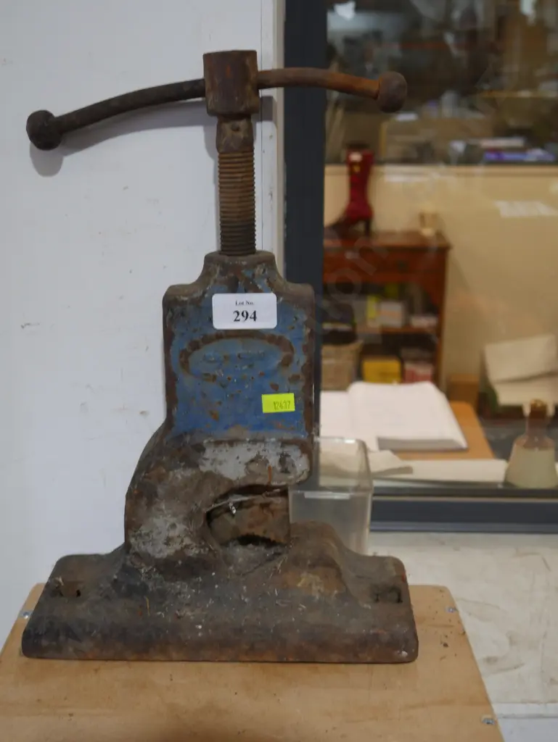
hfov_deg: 32.9
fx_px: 945
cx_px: 279
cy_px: 371
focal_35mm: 44
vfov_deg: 42.9
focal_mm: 22
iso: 500
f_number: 4.7
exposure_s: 1/60
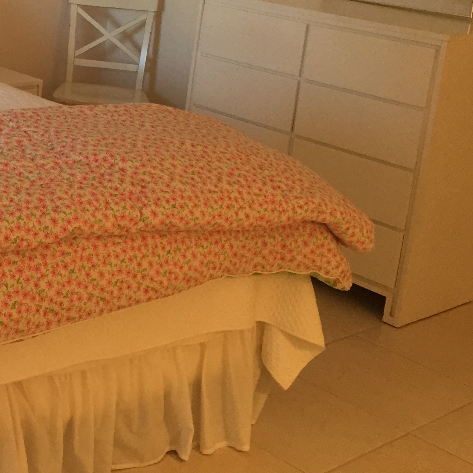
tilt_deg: -10.0
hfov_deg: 24.3
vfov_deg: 25.7
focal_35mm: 65
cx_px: -81
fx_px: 1005
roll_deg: -5.5
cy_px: 52
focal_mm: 4.15
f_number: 2.2
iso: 50
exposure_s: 1/30
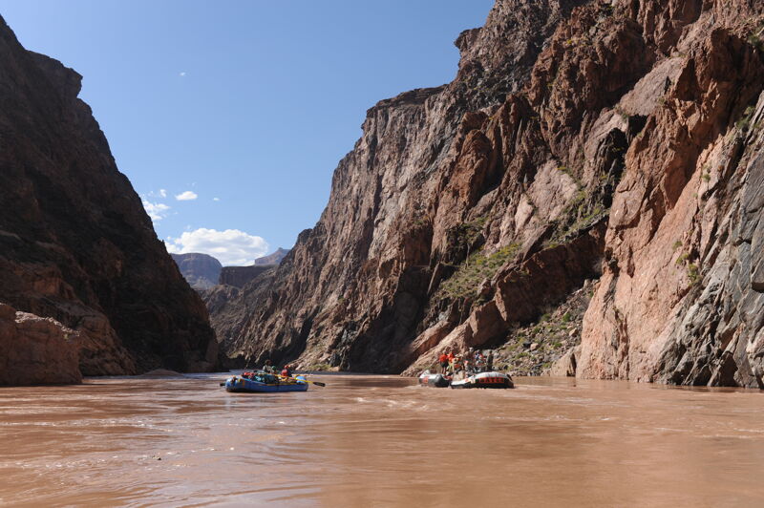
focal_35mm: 35
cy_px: 254
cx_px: 382
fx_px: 742
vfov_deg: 37.8
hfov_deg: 54.5
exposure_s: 1/800
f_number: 7.1
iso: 200
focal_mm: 35
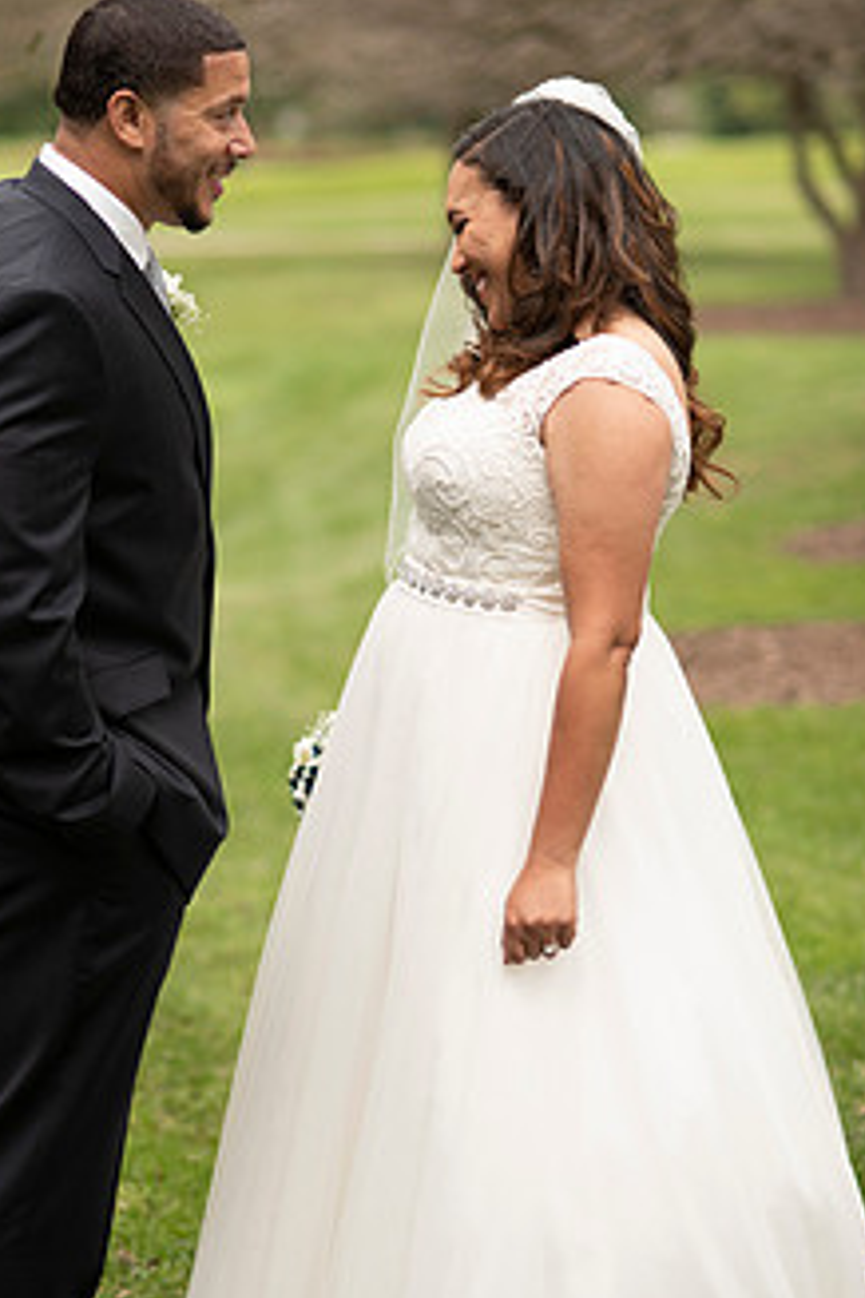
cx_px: 282
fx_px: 4217
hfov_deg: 11.7
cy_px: 619
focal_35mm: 117
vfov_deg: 17.5
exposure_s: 1/400
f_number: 2.2
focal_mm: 85
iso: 125
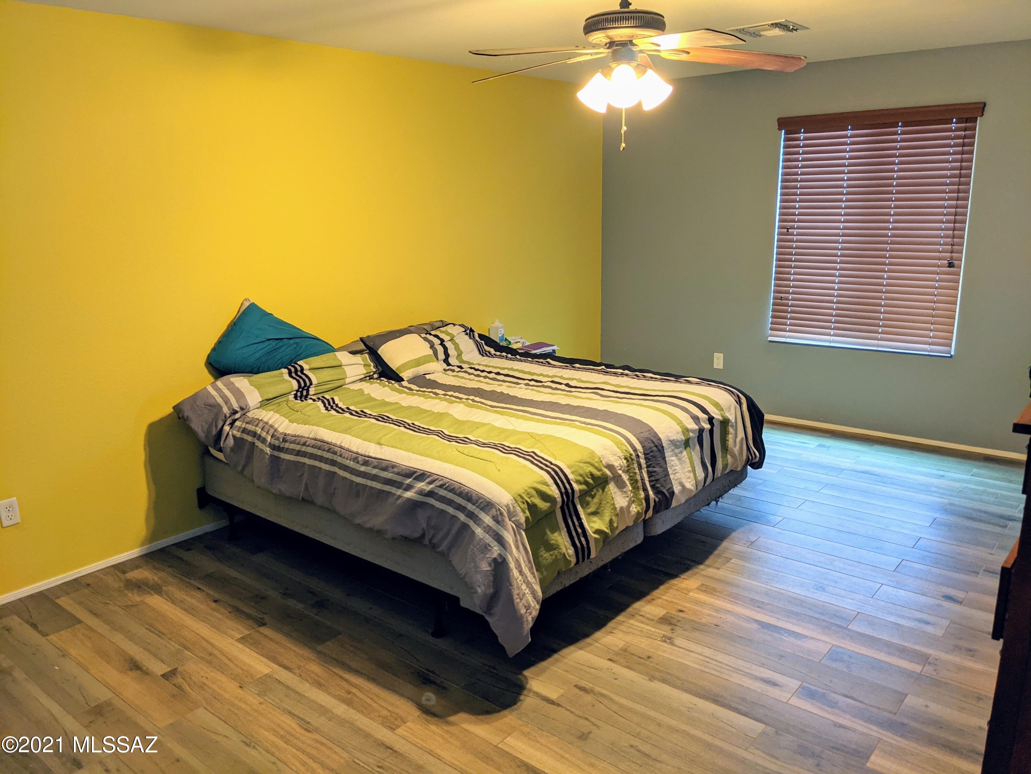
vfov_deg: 51.4
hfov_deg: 65.3
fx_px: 804
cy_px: 387
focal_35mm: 27
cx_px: 516
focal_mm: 4.38
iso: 135
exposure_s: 1/24
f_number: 1.73
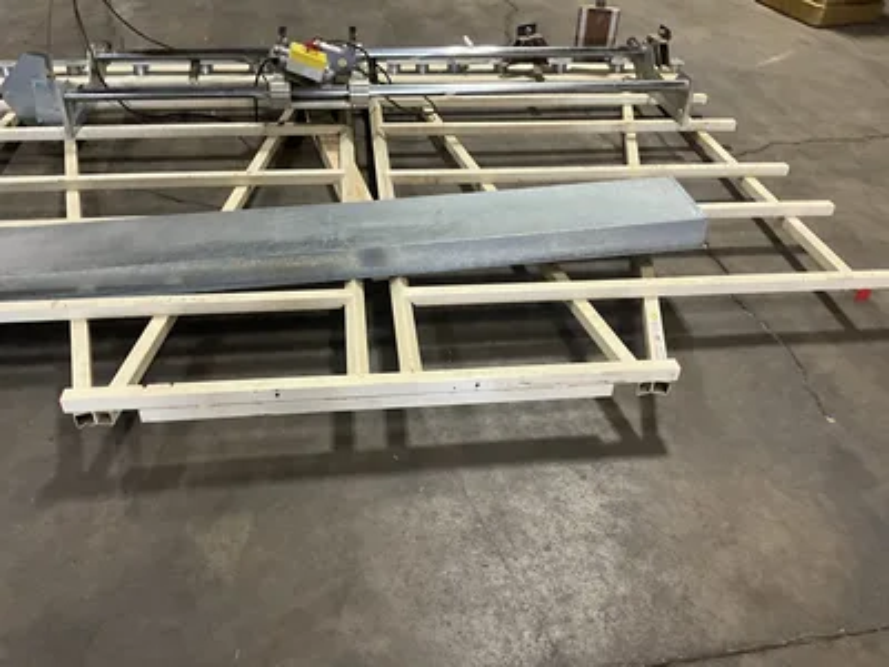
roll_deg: -4.5
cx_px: 444
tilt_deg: -40.1
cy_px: 334
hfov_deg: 61.7
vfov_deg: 48.2
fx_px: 745
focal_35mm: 29
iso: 320
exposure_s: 1/52
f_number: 1.8
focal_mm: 3
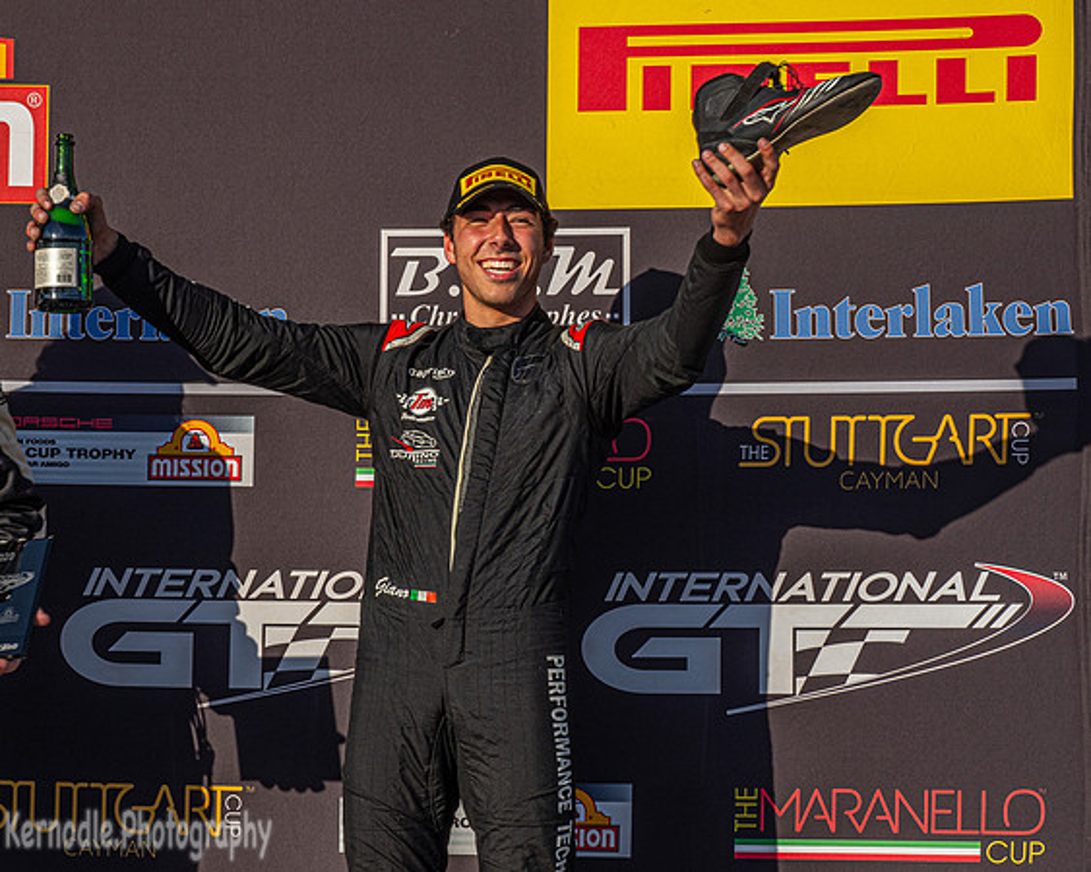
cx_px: 462
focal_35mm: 98
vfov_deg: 15.6
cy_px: 369
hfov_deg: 19.5
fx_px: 3178
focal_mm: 41
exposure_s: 1/160
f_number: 11
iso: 200
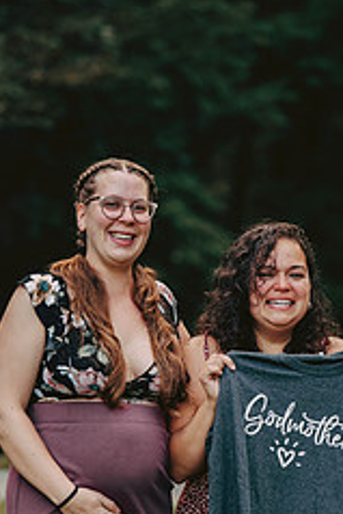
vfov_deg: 7.0
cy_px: 423
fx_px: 4181
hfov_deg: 4.7
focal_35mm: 293
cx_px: 267
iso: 250
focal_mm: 155
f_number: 3.5
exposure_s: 1/125
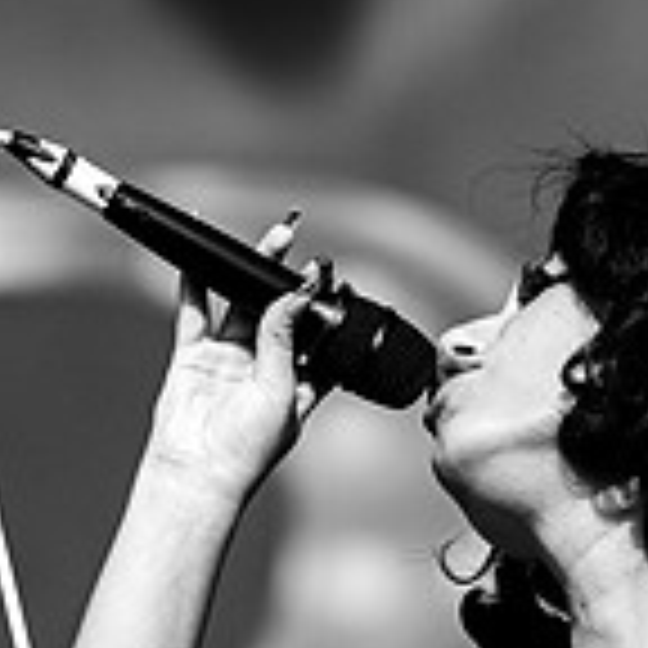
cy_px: 724
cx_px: 594
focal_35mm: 453
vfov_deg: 3.9
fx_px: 9594
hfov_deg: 3.9
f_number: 4.5
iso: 250
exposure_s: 1/6400
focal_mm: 170
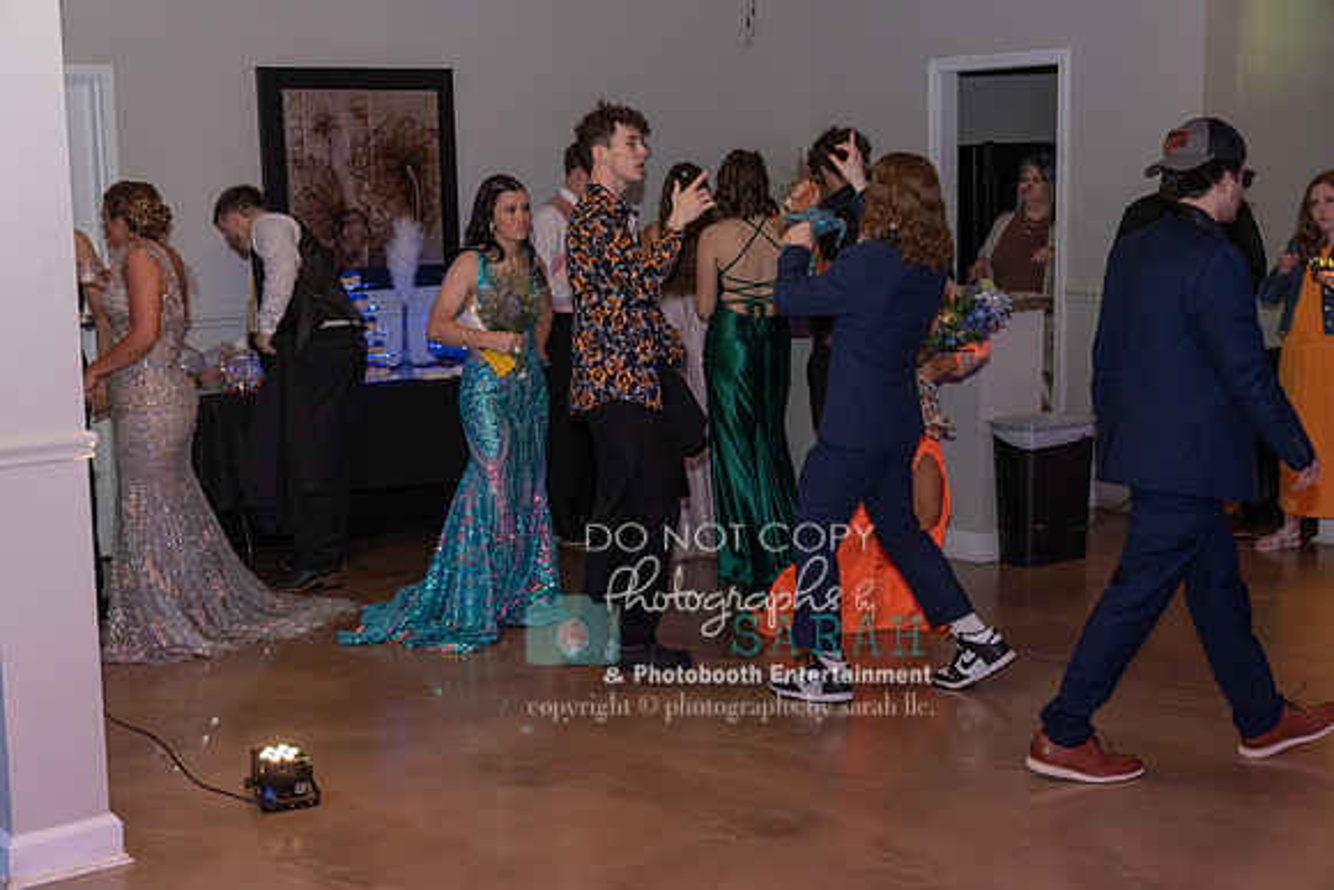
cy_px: 445
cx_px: 667
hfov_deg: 38.2
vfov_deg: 26.0
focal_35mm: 52
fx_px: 1927
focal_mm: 52
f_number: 2.8
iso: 1250
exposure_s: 1/200
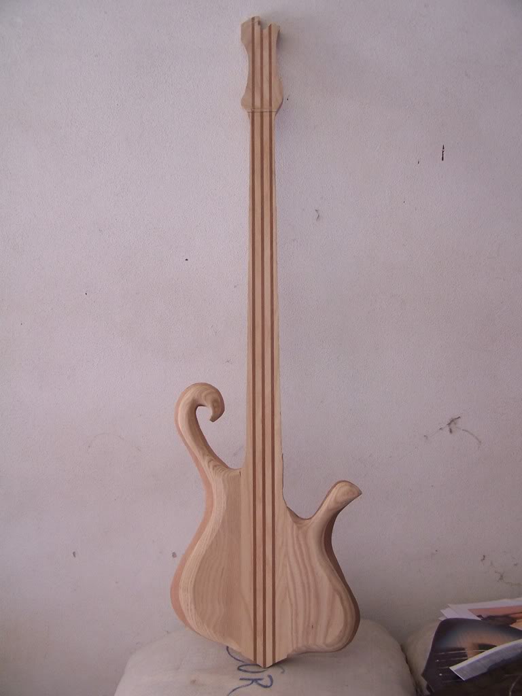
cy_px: 348
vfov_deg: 49.0
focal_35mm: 38
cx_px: 261
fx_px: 764
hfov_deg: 37.7
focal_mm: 6.3
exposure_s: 1/30
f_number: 2.8
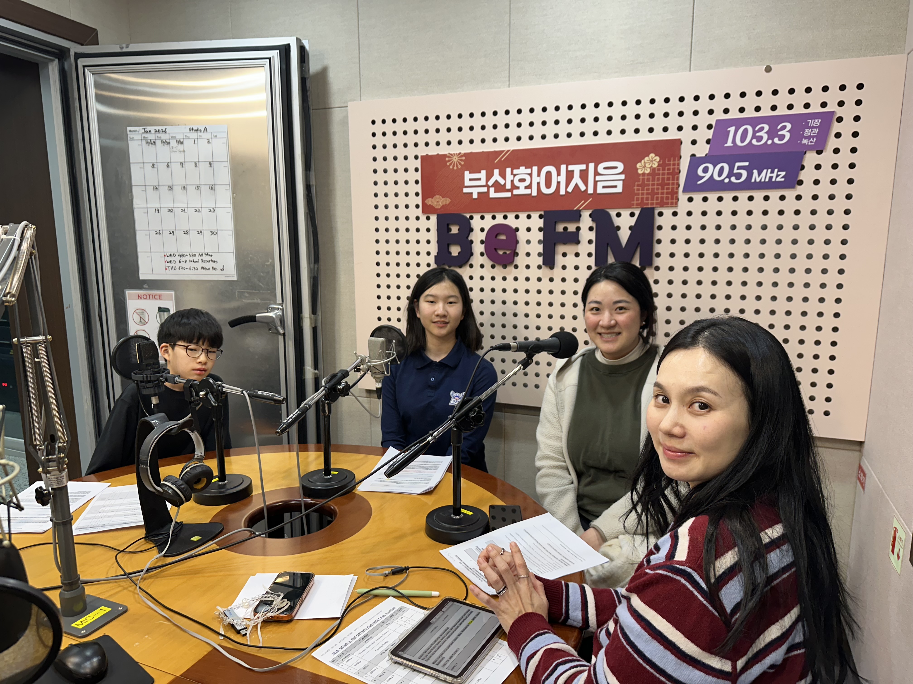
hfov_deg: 71.6
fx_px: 633
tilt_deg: -8.2
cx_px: 456
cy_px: 342
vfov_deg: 56.8
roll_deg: +0.5
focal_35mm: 24
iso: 160
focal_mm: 6.86
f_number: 1.78
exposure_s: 1/120
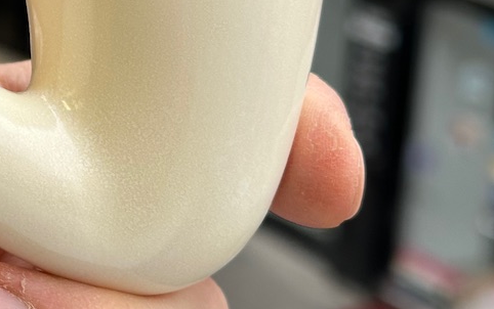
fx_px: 1819
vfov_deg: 9.6
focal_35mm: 135
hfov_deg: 14.8
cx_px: -157
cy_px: -9
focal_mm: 6.86
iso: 50
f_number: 1.78
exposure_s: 1/157
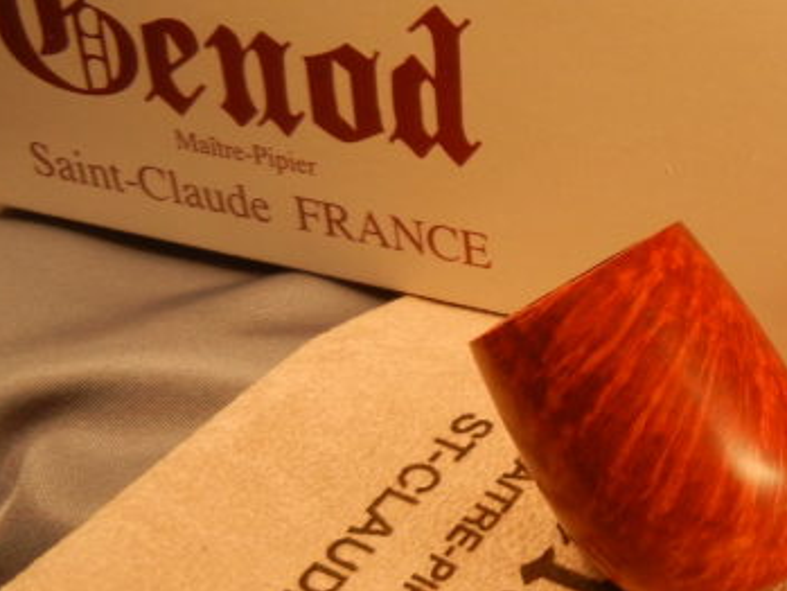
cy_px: 429
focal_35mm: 86
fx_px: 1956
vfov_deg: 17.1
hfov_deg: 21.1
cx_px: 963
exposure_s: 1/350
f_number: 3.5
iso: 160
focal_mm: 5.4
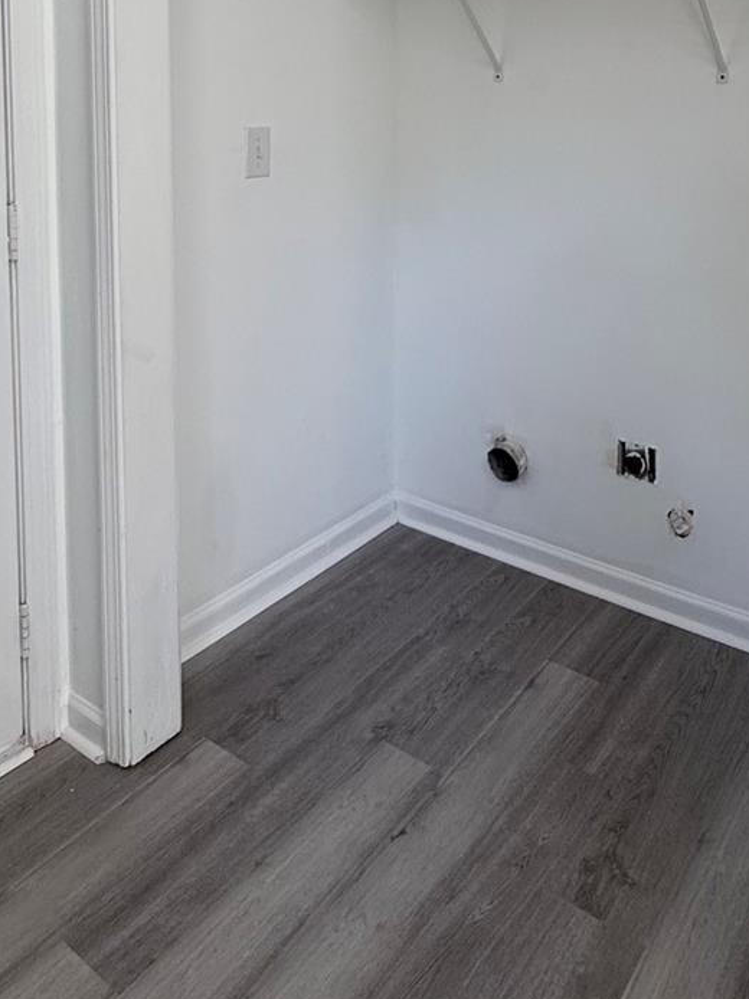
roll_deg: -0.9
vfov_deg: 52.8
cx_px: 470
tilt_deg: -3.4
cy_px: 143
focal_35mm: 31
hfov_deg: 45.0
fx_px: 895
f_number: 2.2
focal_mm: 2.22
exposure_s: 1/120
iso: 125
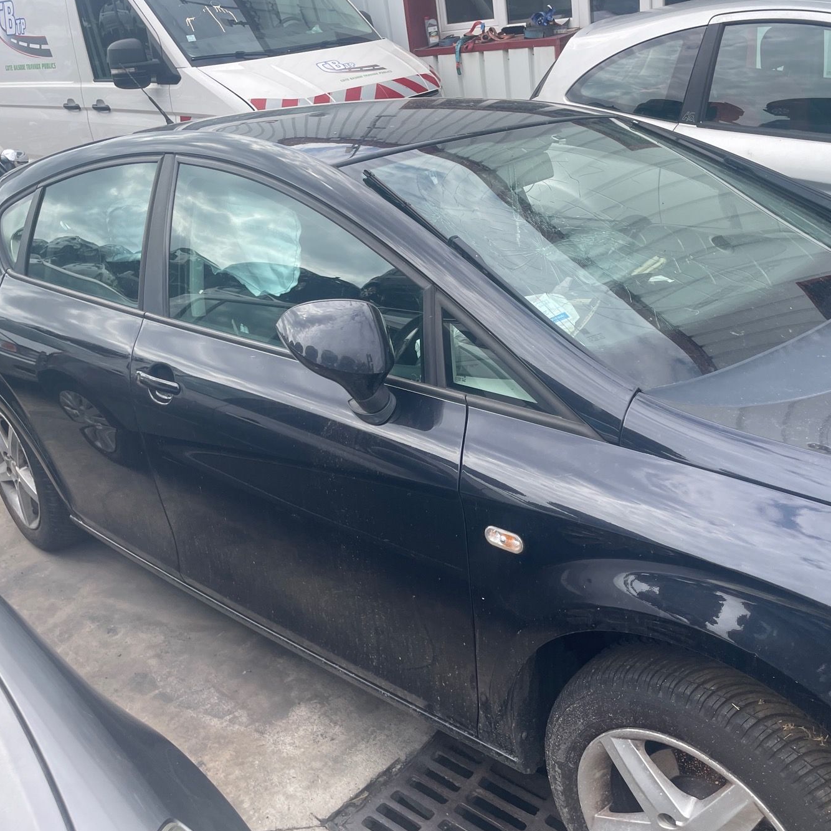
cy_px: 416
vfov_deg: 52.5
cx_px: 478
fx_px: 842
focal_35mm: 31
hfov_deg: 52.3
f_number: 1.6
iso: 32
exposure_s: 1/868
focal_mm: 4.2
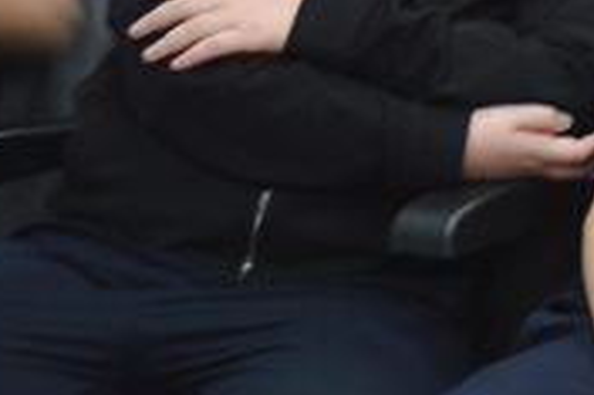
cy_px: -10
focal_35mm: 279
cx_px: 1876
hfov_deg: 6.6
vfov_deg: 4.9
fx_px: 4599
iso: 100
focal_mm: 24
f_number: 4
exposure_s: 1/13
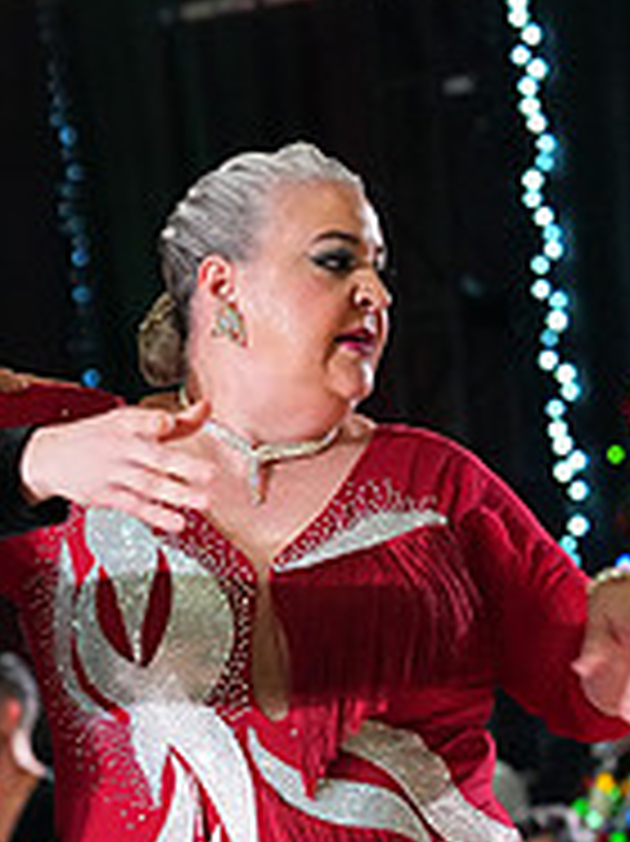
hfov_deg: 3.9
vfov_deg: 5.2
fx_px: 9135
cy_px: 1135
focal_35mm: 376
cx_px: 43
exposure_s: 1/400
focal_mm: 126
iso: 8000
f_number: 5
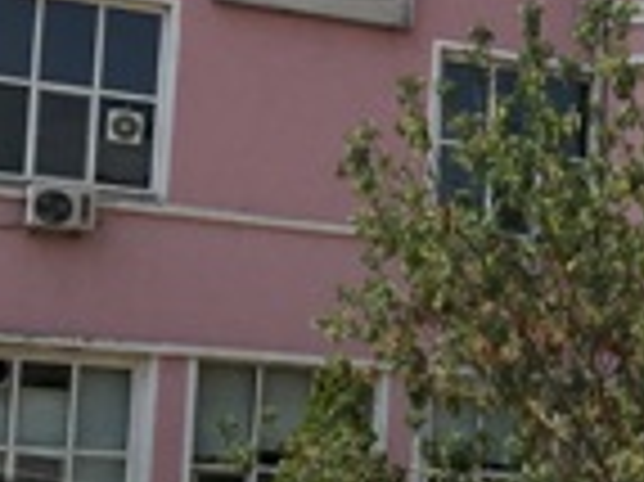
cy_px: 351
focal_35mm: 130
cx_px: 1207
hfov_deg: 13.4
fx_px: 2417
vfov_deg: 11.4
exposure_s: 1/1637
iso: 25
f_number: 2.2
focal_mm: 4.15
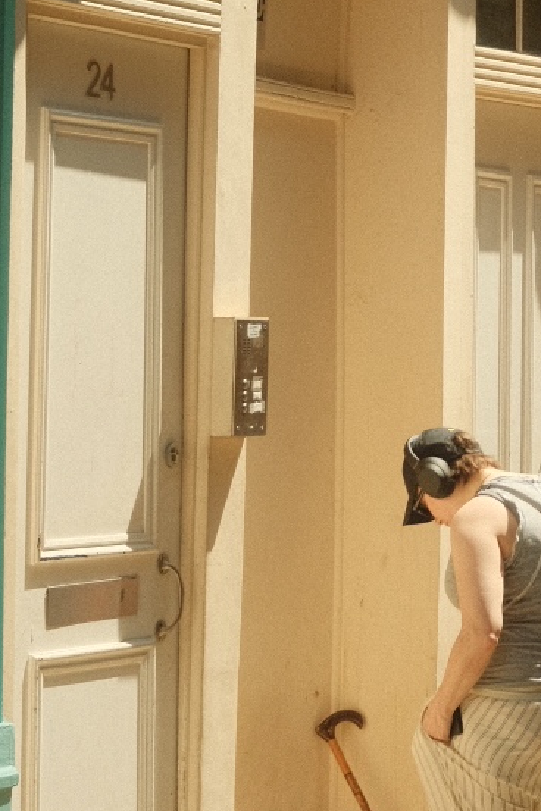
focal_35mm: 132
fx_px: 2975
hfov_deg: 10.2
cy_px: 62
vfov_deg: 15.3
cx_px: 697
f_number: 2.8
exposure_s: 1/4000
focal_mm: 27
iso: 640
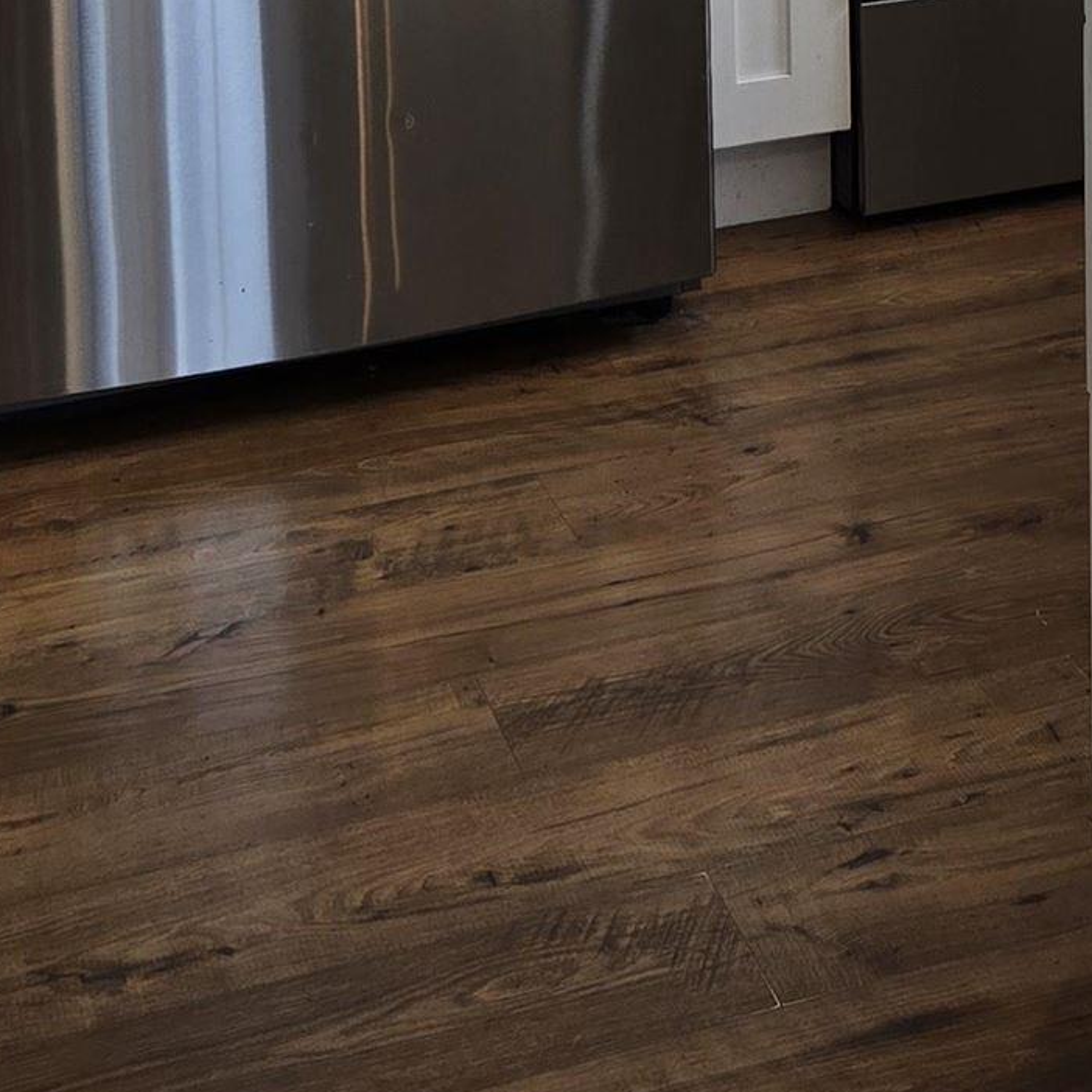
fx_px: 3176
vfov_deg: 17.3
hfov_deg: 19.0
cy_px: -627
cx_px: 1084
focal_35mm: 89
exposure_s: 1/120
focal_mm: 5.4
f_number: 1.8
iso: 40
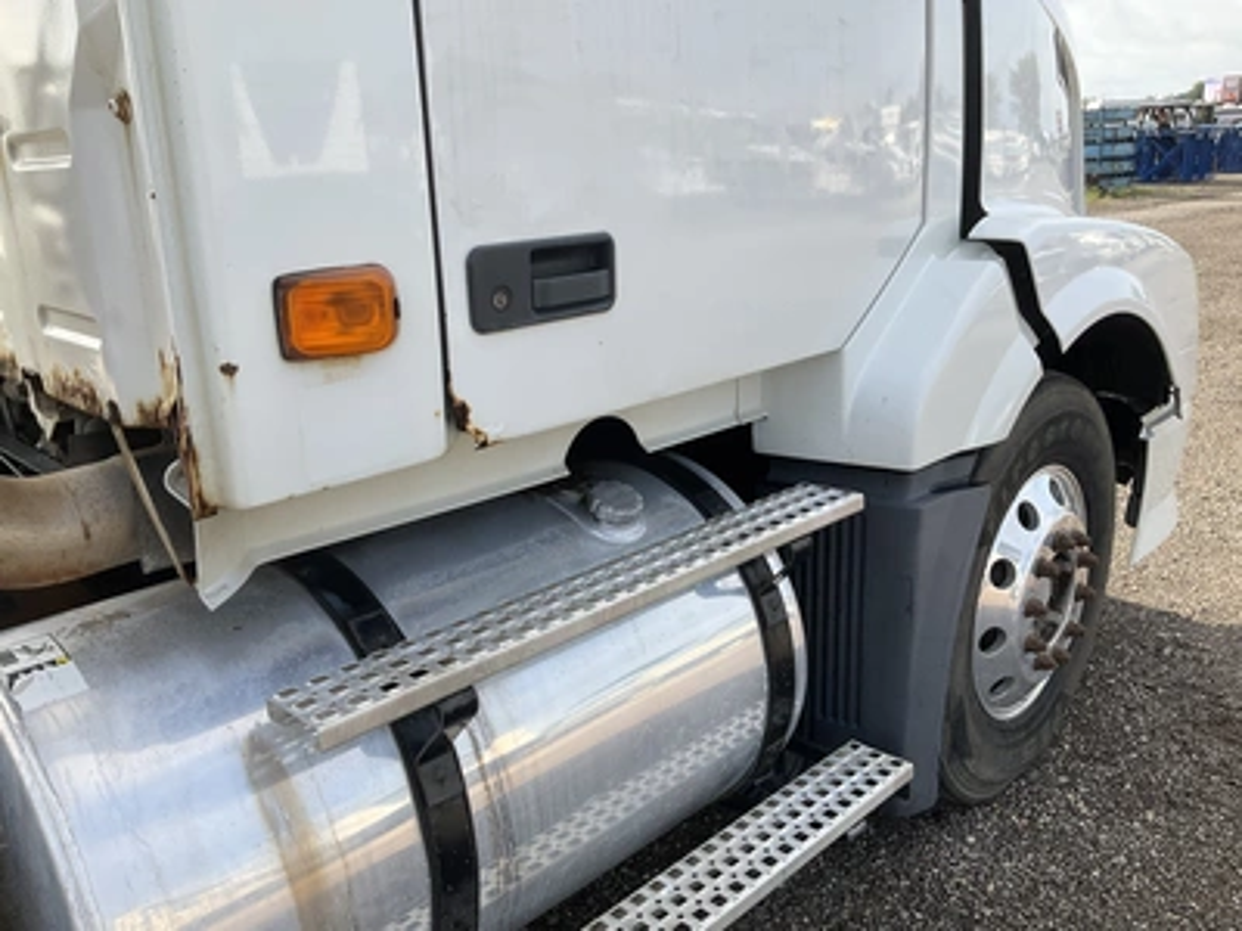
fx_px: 1041
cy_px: 466
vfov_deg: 48.2
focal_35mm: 29
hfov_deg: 61.7
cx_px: 621
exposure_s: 1/869
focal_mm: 3
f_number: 1.8
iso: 25
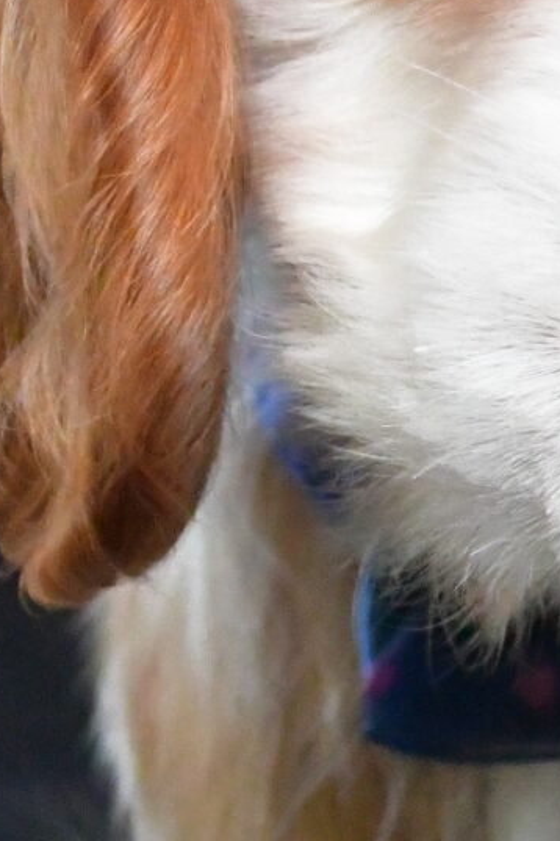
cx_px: 863
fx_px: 4672
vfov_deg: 10.3
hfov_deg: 6.8
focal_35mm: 200
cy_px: 516
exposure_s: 1/640
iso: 12800
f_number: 13
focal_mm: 28
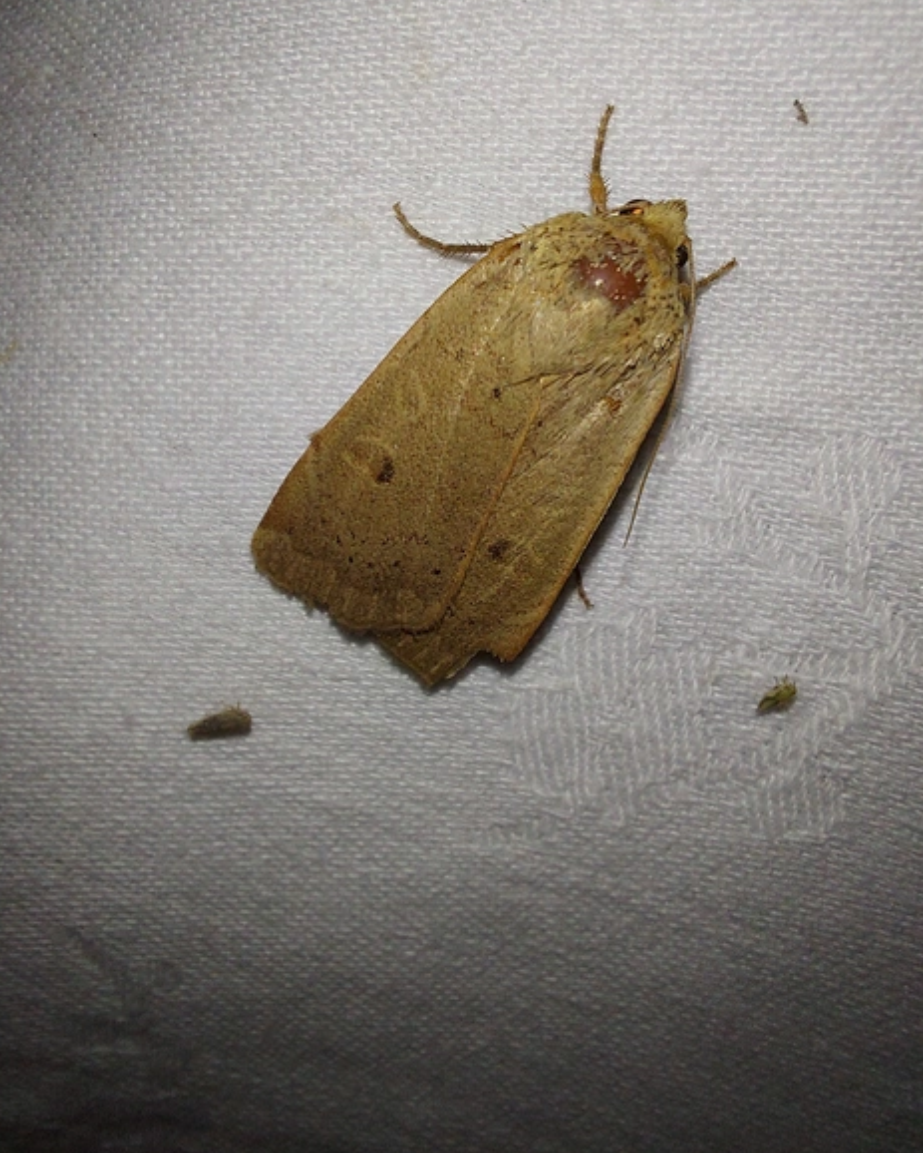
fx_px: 921
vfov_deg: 63.9
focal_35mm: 27
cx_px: 449
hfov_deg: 53.2
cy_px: 525
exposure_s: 1/561
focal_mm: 2.13
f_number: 2.4
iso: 50
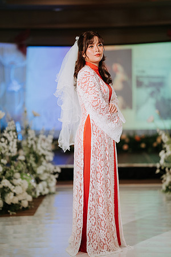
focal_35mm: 85
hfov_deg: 16.1
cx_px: 86
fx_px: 606
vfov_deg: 23.9
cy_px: 128
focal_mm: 85
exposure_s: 1/500
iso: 800
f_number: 1.4
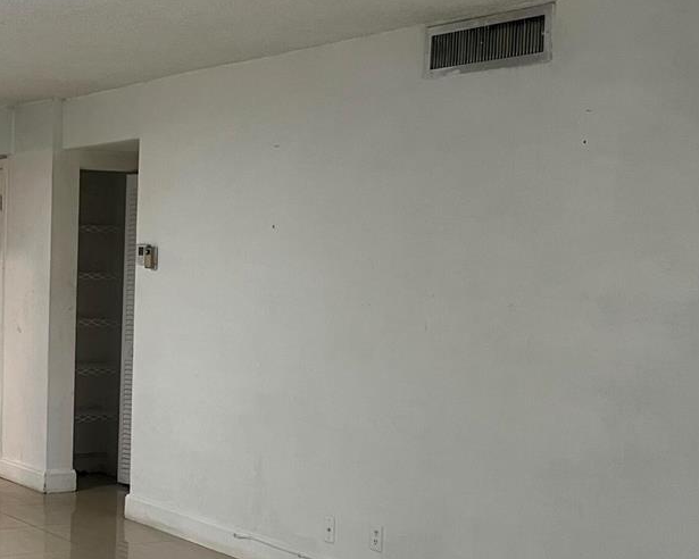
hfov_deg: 27.9
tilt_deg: -4.8
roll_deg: -1.8
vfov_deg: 23.1
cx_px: 107
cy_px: 351
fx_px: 1365
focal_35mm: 66
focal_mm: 5.7
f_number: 1.5
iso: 125
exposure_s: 1/60
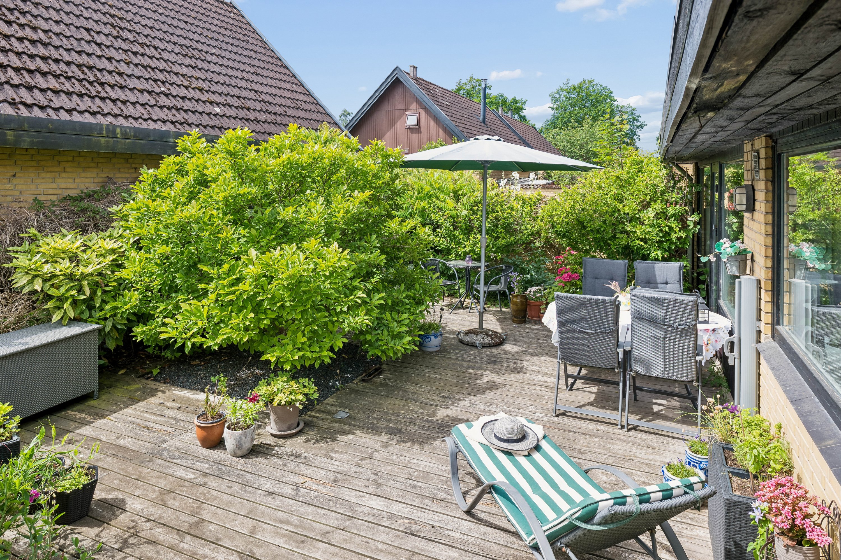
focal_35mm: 22
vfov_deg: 57.2
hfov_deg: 78.6
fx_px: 514
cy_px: 280
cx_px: 420
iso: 160
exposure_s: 1/160
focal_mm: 22
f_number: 8
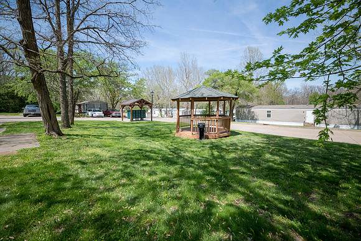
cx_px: 180
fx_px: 140
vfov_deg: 81.2
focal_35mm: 14
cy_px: 120
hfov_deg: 104.2
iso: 400
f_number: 11
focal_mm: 14
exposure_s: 1/320
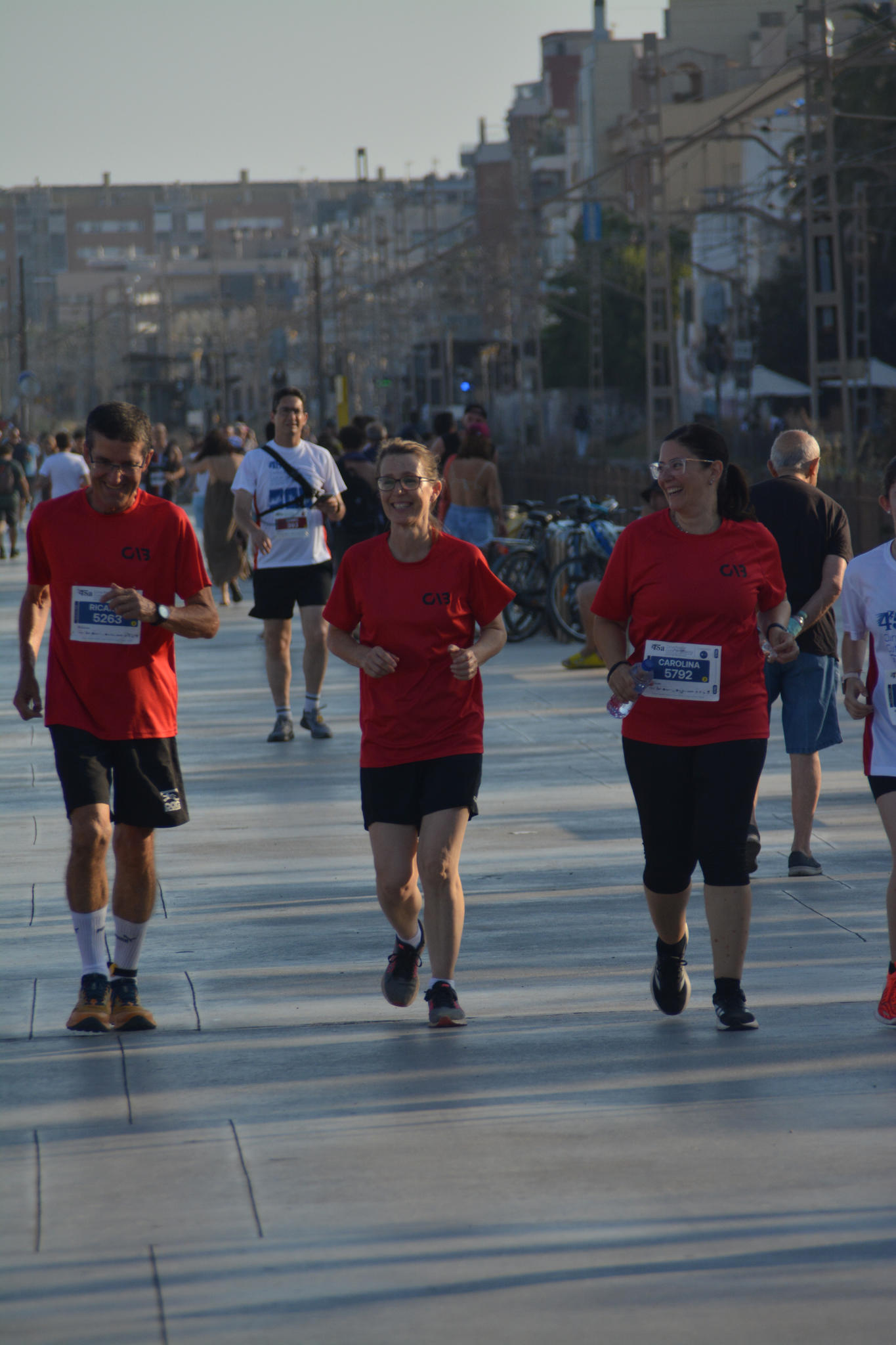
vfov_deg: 6.9
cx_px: 448
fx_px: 11201
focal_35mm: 300
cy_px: 672
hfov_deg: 4.6
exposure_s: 1/1600
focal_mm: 200
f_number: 6.3
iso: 400
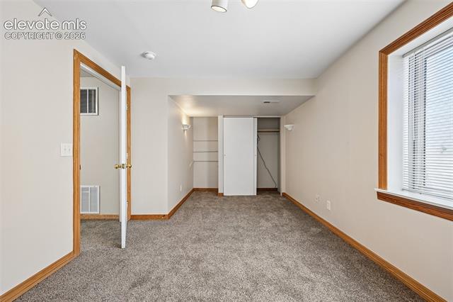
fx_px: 176
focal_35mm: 14
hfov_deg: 104.3
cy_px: 151
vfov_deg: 81.1
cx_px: 226
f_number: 10
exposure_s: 1/5
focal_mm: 14
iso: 400
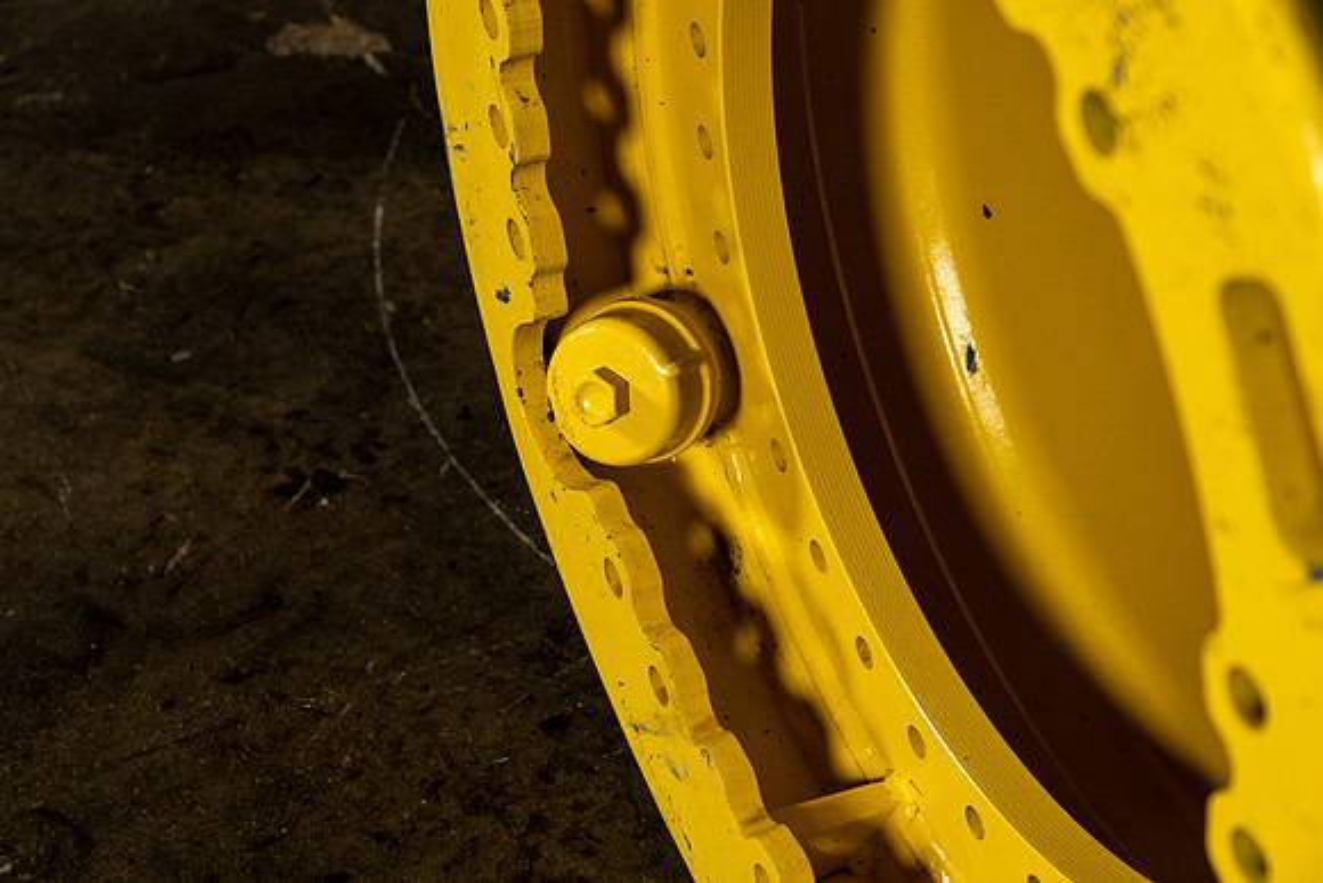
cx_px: 662
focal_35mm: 70
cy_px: 442
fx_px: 2573
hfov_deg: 28.8
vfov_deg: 19.5
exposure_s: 1/125
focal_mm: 70
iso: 800
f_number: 5.6
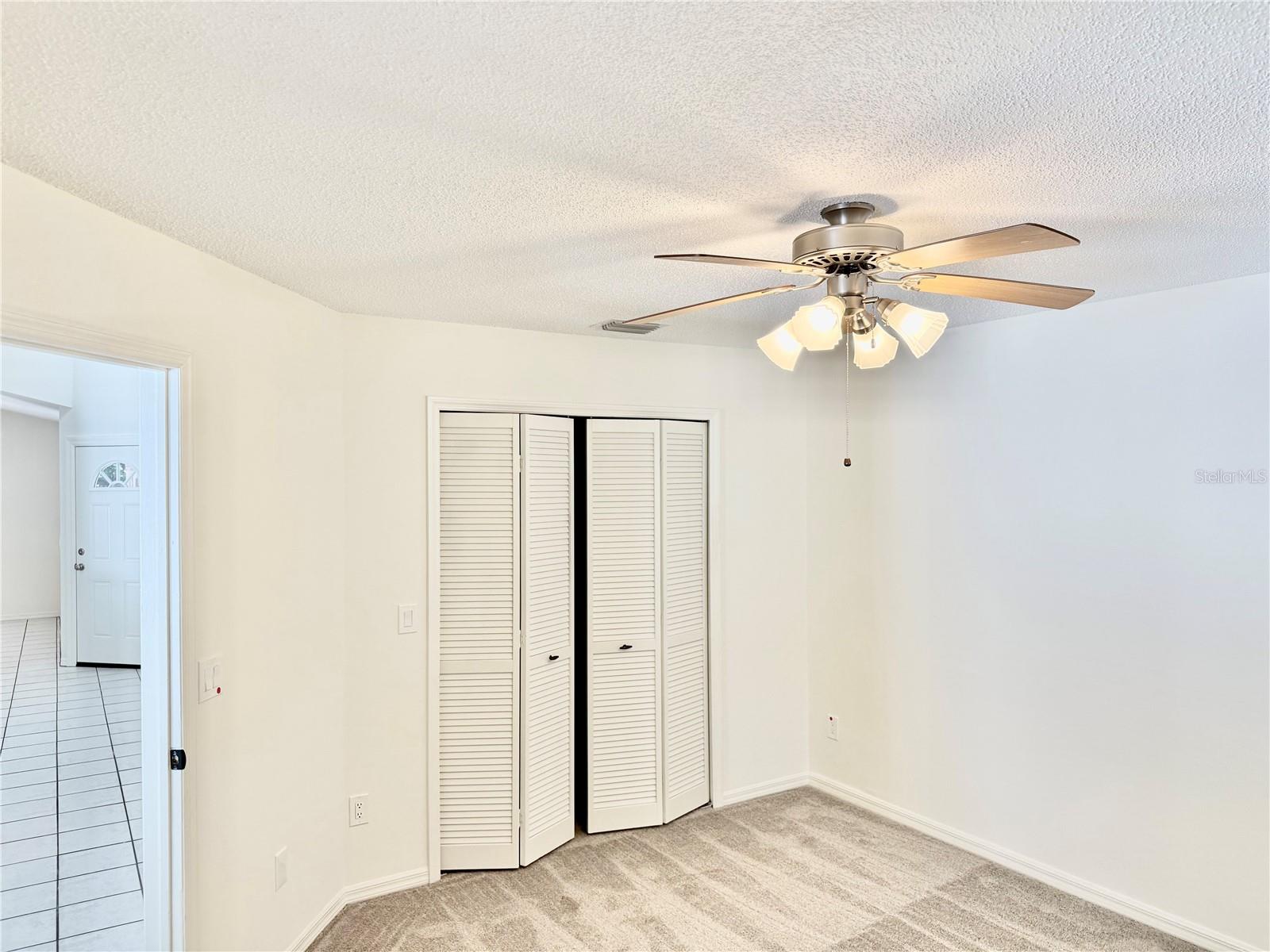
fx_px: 881
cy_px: 476
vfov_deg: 56.8
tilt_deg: -0.3
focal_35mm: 24
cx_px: 635
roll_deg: +0.2
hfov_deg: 71.6
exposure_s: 1/229
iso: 160
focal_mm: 6.76
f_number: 1.78
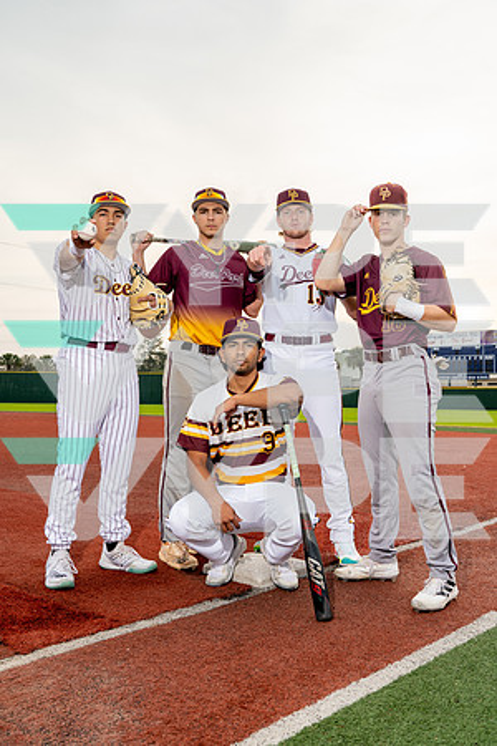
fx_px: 725
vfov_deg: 54.4
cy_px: 373
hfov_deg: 37.9
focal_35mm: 35
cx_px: 248
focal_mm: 35
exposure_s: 1/250
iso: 250
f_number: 5.6
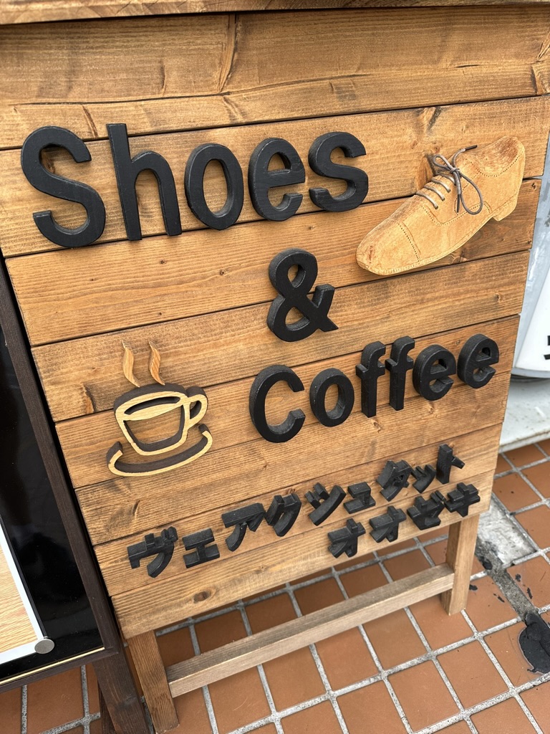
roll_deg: +0.2
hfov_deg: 56.8
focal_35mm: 24
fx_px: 508
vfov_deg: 71.6
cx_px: 275
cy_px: 367
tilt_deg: -37.3
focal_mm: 6.86
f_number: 1.78
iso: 80
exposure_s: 1/642
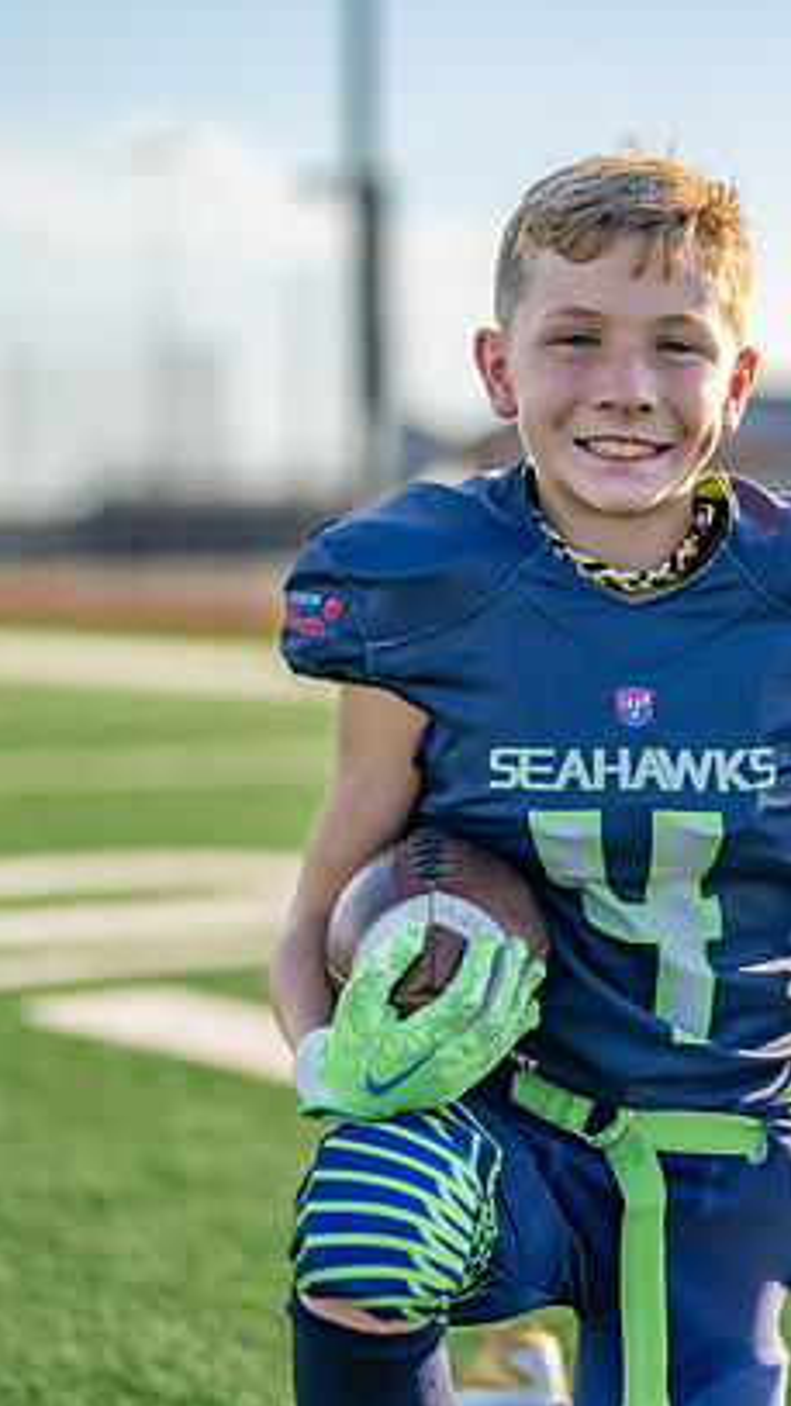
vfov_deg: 26.2
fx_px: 3020
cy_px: 698
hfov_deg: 14.8
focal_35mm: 81
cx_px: 691
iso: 100
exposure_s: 1/4000
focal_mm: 50
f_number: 1.2
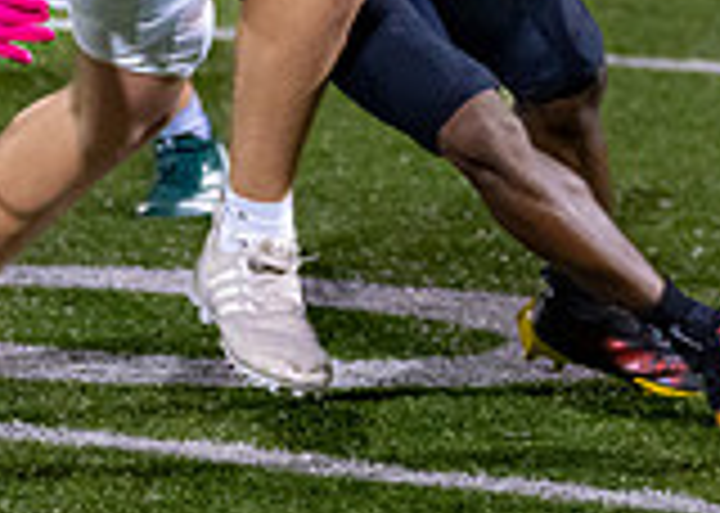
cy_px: -313
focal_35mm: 483
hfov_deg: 4.2
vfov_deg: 3.0
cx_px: 293
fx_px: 9868
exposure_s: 1/1000
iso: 2000
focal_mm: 94
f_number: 2.8
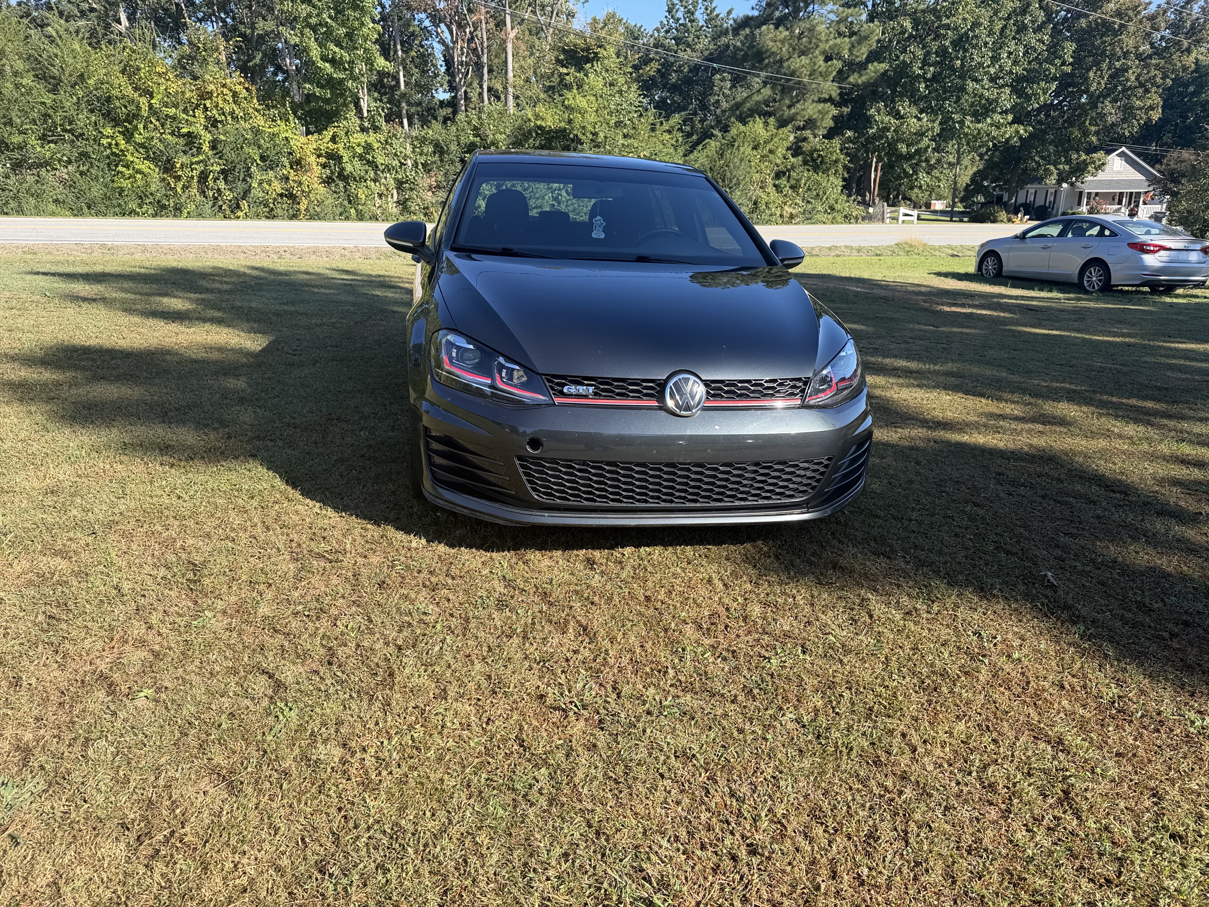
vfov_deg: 56.8
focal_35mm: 24
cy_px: 454
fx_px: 838
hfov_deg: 71.6
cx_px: 604
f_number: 1.78
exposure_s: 1/1464
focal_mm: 6.76
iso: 80
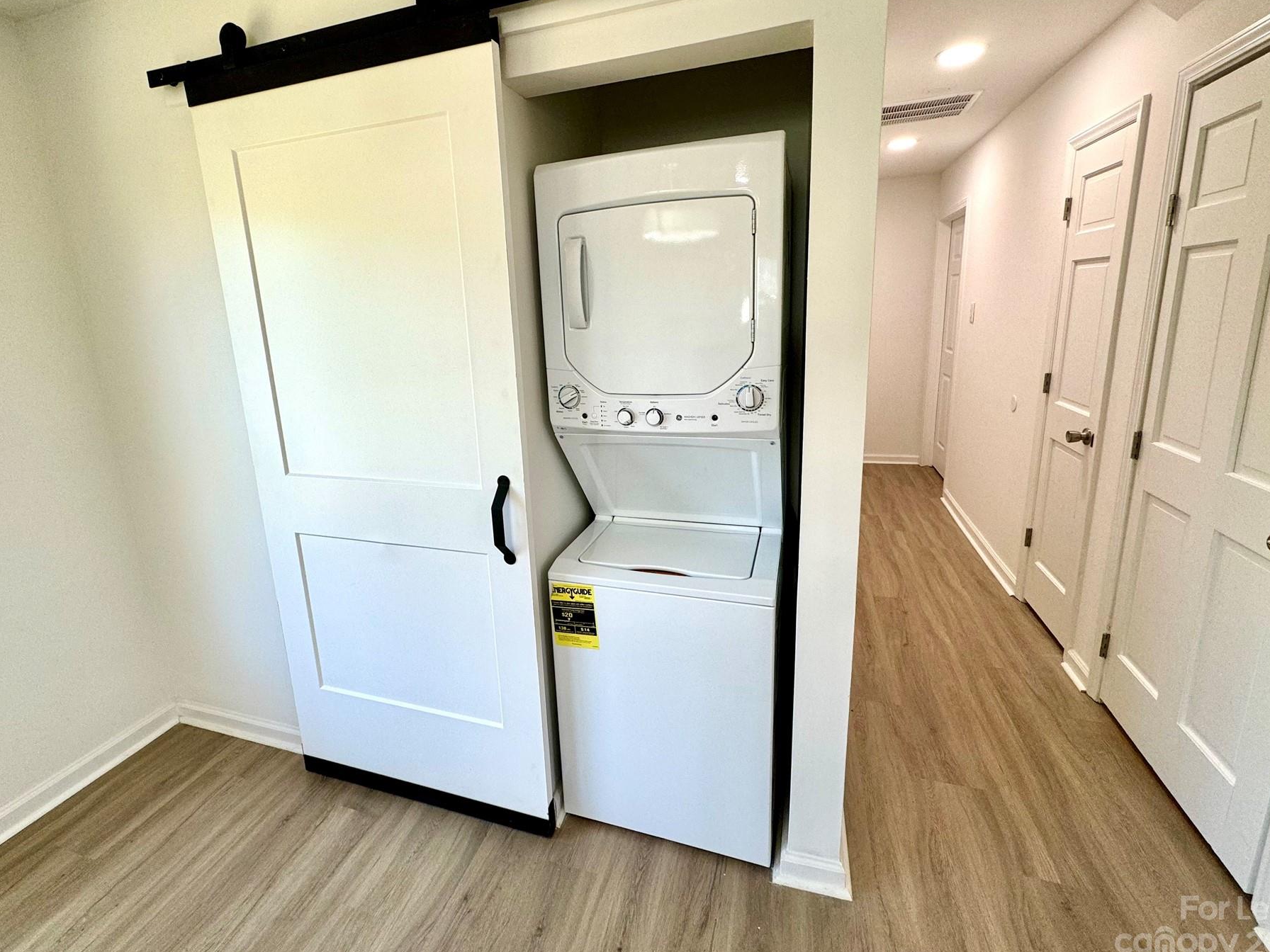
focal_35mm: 16
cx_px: 600
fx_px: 587
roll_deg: +2.5
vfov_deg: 77.9
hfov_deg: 94.4
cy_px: 434
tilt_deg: -12.9
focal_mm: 2.22
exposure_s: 1/120
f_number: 2.2
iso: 100
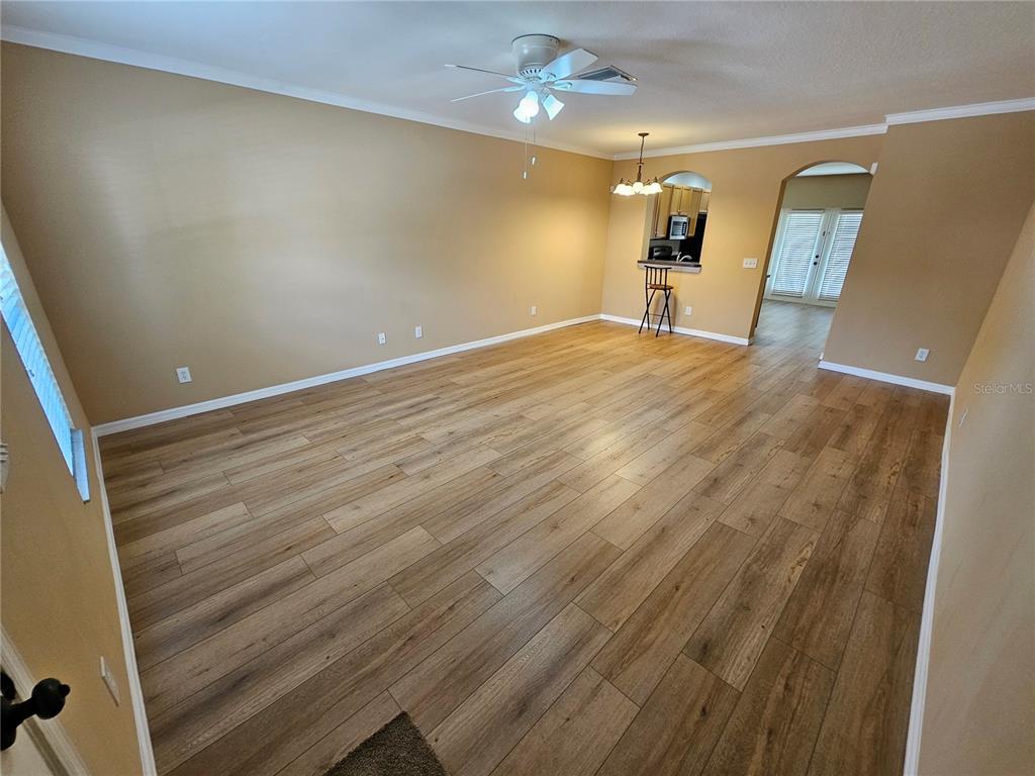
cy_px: 388
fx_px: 389
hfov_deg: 106.2
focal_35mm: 13
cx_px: 518
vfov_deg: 89.9
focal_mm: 2.2
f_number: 2.2
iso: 200
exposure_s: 1/60
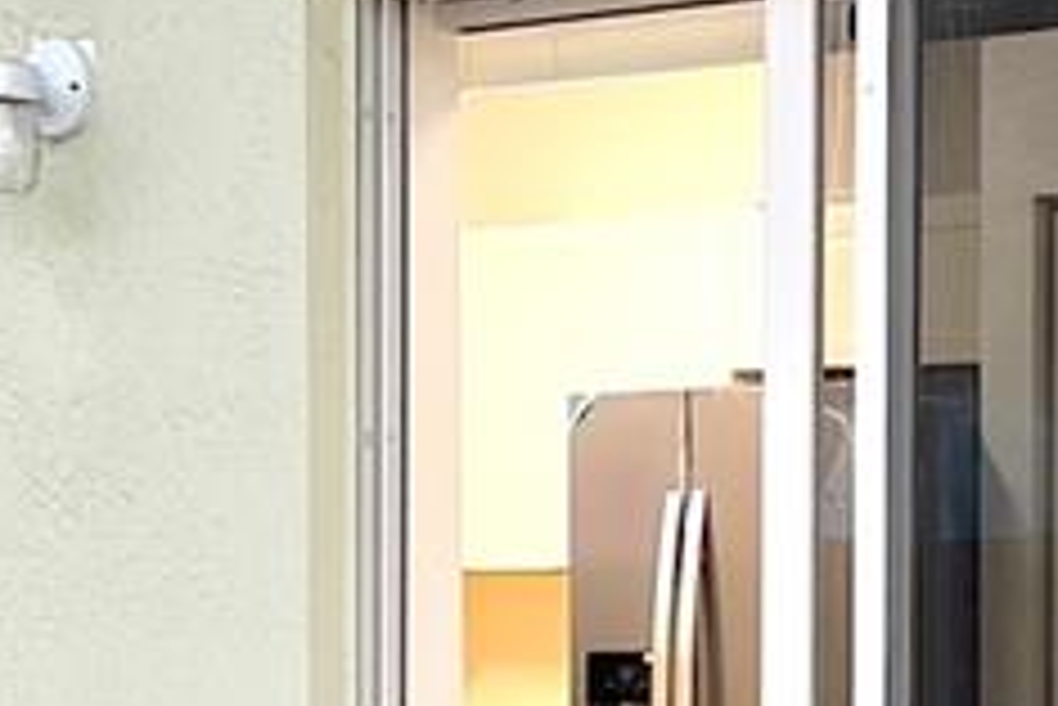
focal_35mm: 138
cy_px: 724
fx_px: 4058
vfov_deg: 9.9
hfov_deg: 14.7
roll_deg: +0.5
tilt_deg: -1.4
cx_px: 927
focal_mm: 5.7
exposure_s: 1/121
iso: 100
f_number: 1.5
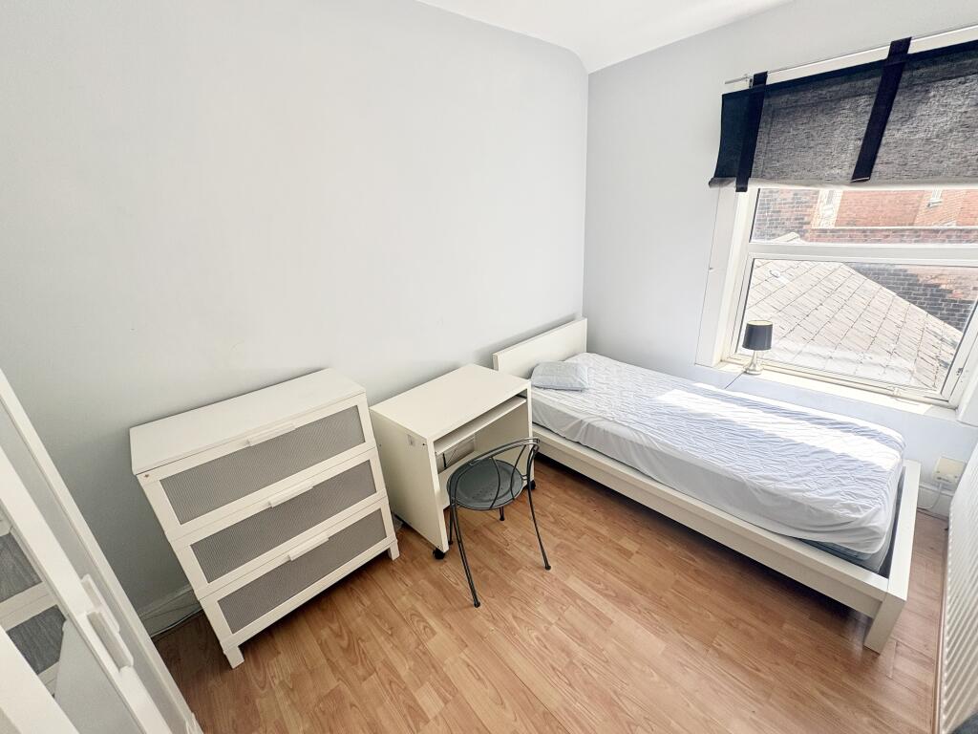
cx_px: 489
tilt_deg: -22.5
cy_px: 367
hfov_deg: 102.1
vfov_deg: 85.7
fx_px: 396
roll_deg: +4.4
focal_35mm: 14
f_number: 2.2
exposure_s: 1/329
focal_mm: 2.22
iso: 64
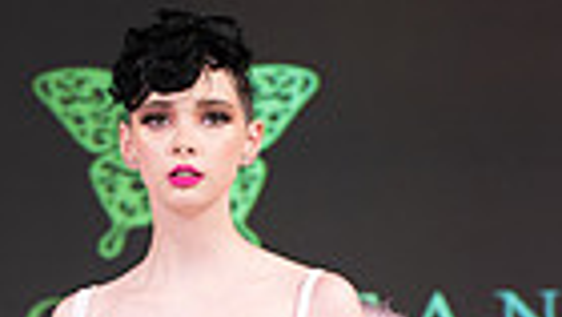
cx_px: 235
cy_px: 770
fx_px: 4907
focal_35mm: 329
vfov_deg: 3.6
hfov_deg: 6.6
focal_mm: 98
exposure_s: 1/400
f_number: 5.6
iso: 2000
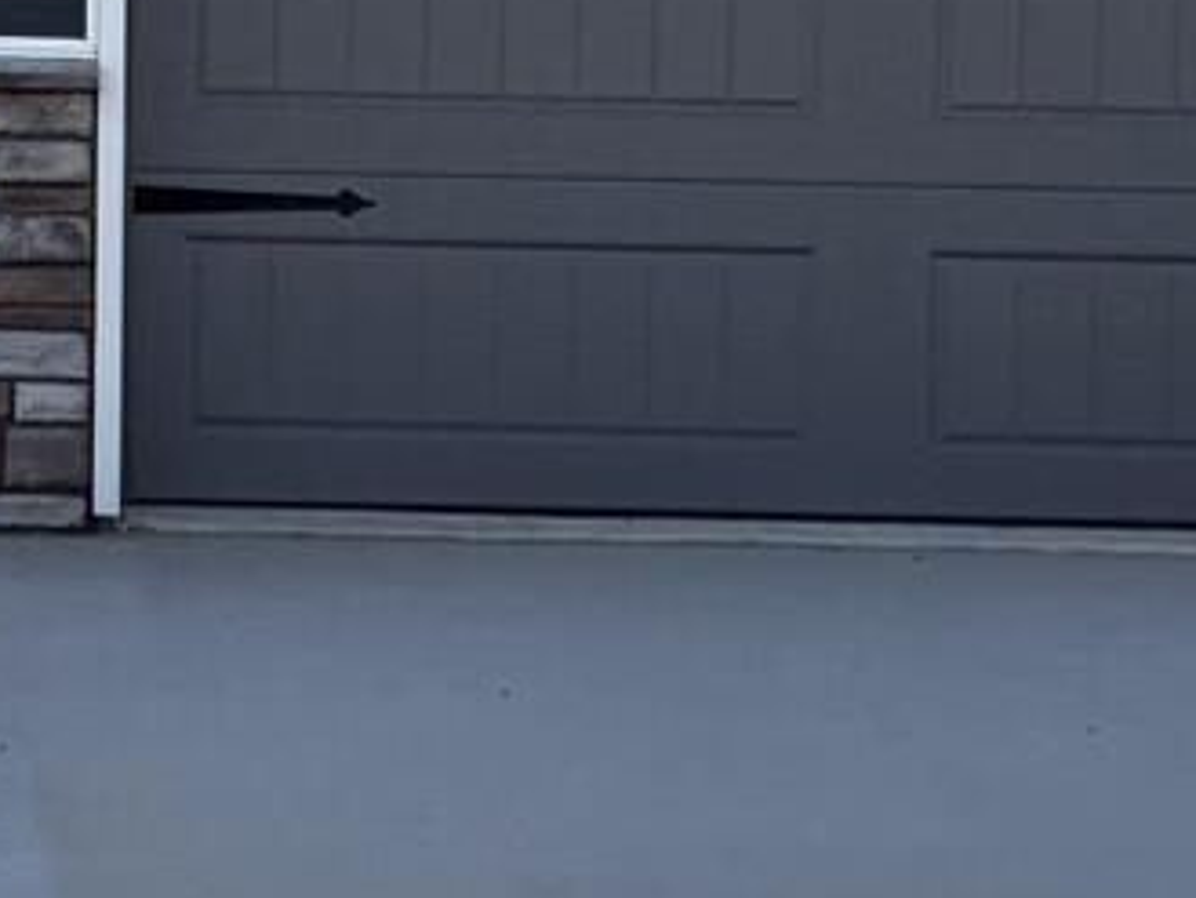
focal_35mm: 162
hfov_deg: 12.0
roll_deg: -0.1
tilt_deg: +0.2
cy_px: -113
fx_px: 5599
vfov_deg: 9.1
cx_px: -105
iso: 64
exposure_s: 1/3831
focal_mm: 5.96
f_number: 1.6
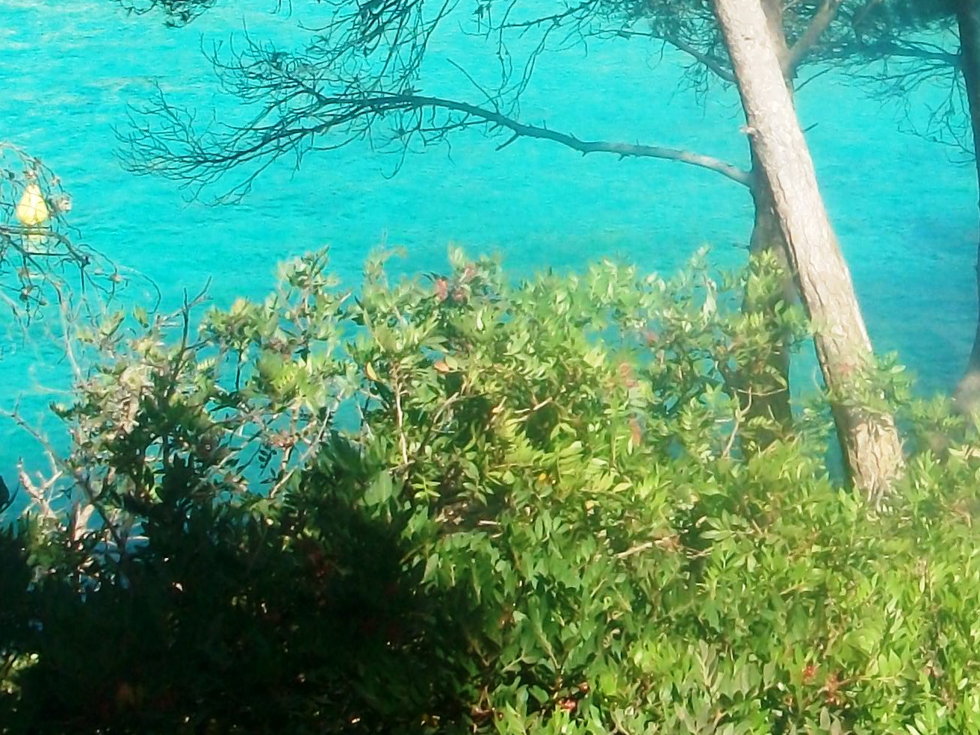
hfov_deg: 21.3
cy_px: -131
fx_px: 2548
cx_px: 892
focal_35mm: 90
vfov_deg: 15.8
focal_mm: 5.7
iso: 80
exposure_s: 1/250
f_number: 5.5
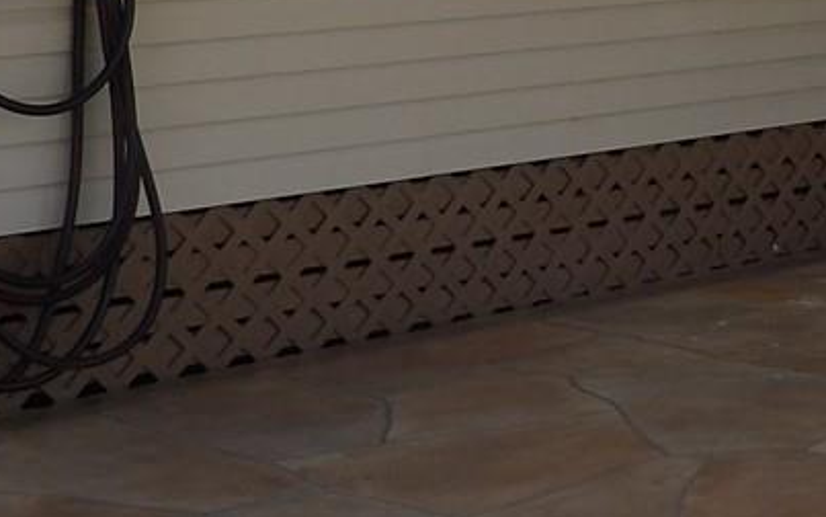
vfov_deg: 12.6
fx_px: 2274
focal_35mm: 101
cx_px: 894
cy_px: -111
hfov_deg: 19.8
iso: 100
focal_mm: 4.3
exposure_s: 1/233
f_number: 5.6
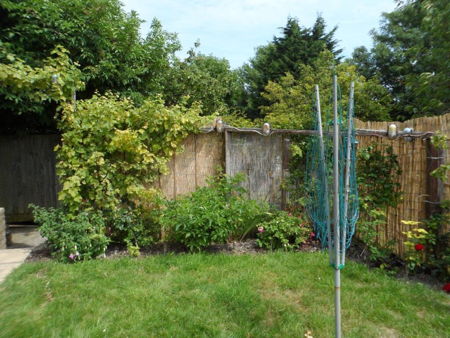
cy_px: 169
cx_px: 225
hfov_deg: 67.3
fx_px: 338
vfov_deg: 53.1
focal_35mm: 26
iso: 80
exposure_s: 1/750
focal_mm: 4.9
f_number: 3.3
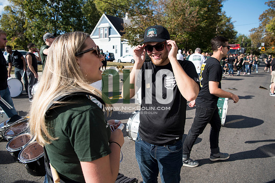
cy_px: 92
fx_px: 183
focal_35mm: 24
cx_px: 138
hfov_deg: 73.7
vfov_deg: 53.2
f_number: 4.5
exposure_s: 1/1250
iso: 250
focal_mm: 24
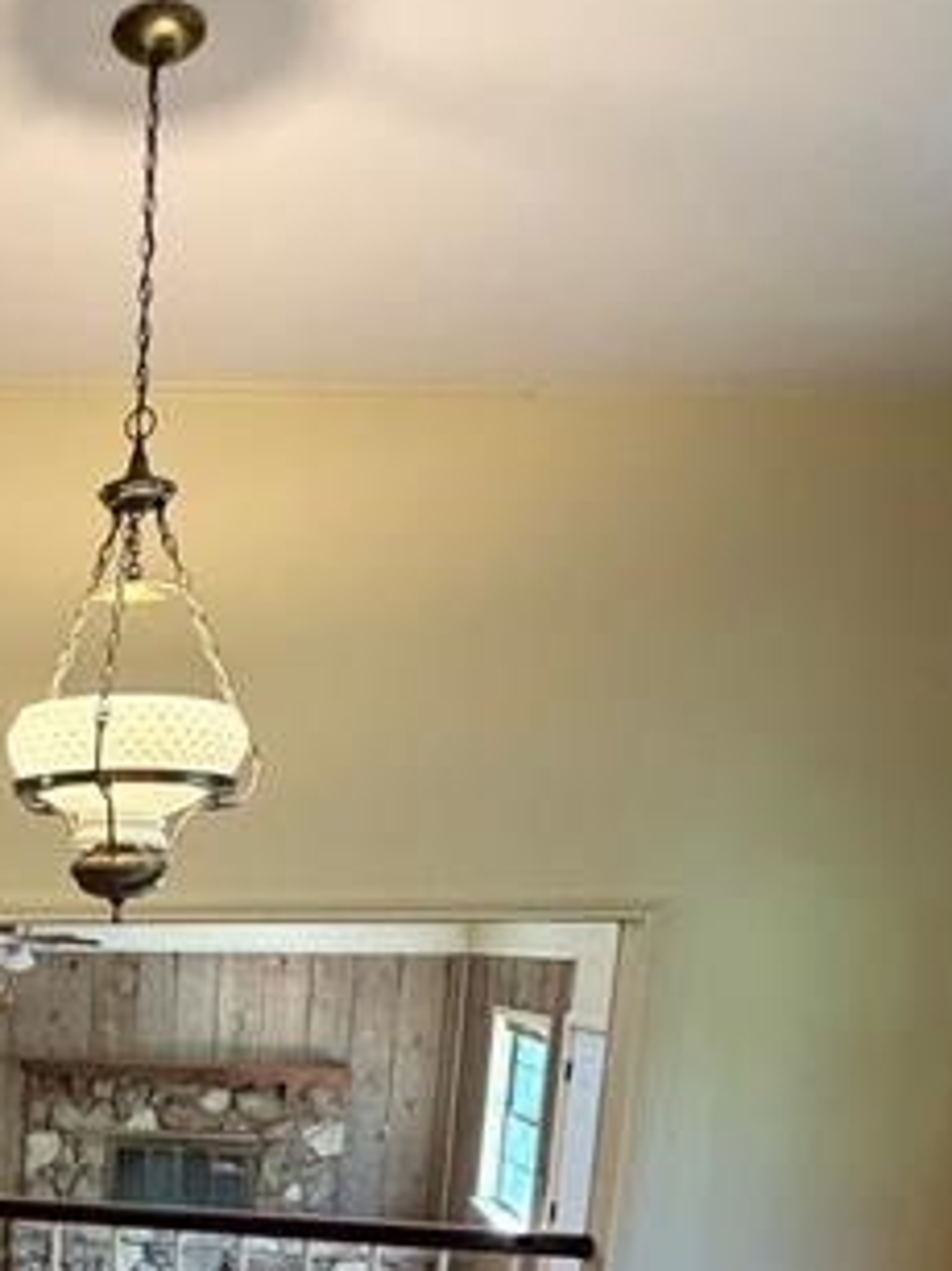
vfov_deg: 47.0
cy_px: 1163
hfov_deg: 33.5
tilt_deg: -9.2
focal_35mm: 35
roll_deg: -0.2
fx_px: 1284
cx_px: -178
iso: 500
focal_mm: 2.22
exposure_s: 1/60
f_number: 2.2
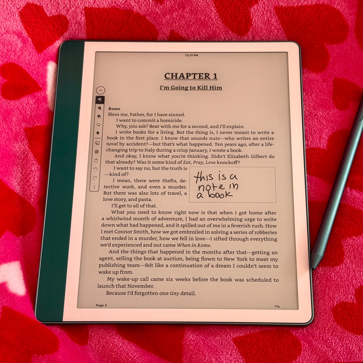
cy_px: 181
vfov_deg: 30.0
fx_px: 676
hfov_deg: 30.0
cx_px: 196
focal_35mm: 57
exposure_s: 1/60
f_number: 1.78
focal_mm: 6.76
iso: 200
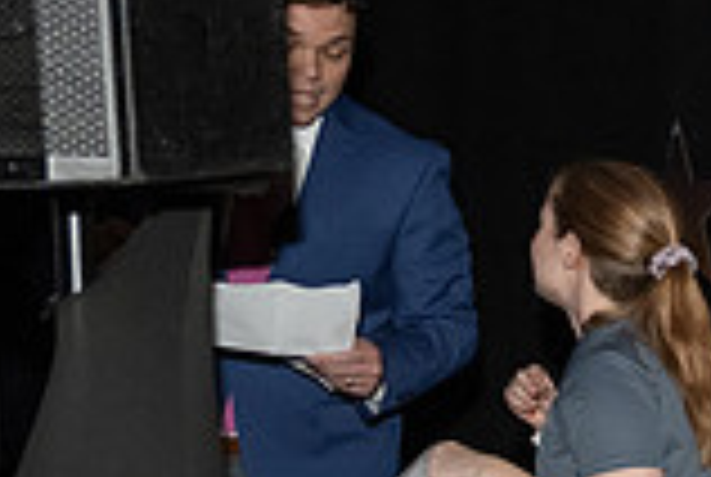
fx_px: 1741
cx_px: 1287
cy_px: 529
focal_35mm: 88
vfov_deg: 15.2
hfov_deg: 18.2
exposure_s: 1/125
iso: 6400
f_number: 5.6
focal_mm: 24
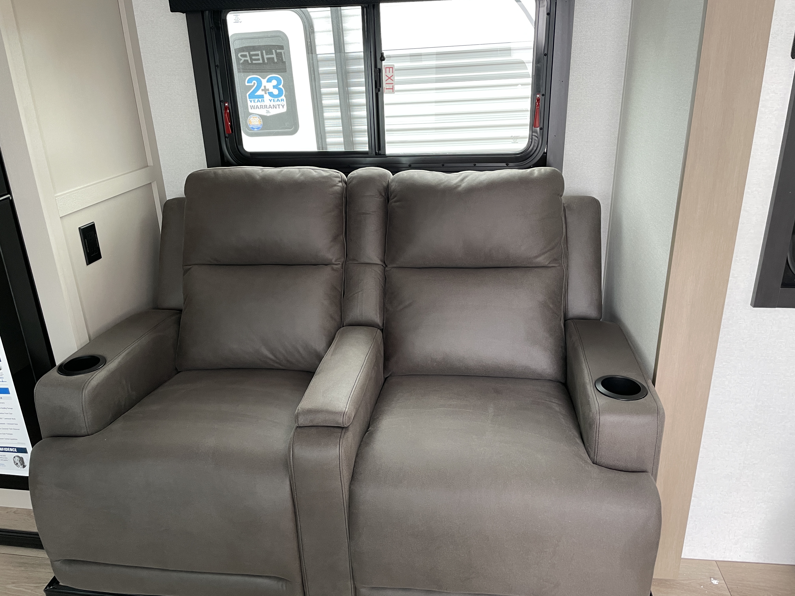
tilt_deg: -20.9
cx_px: 398
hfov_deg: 67.3
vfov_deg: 53.1
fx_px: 597
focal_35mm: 26
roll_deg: +4.9
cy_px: 298
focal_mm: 4.2
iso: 125
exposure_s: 1/76
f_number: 1.6
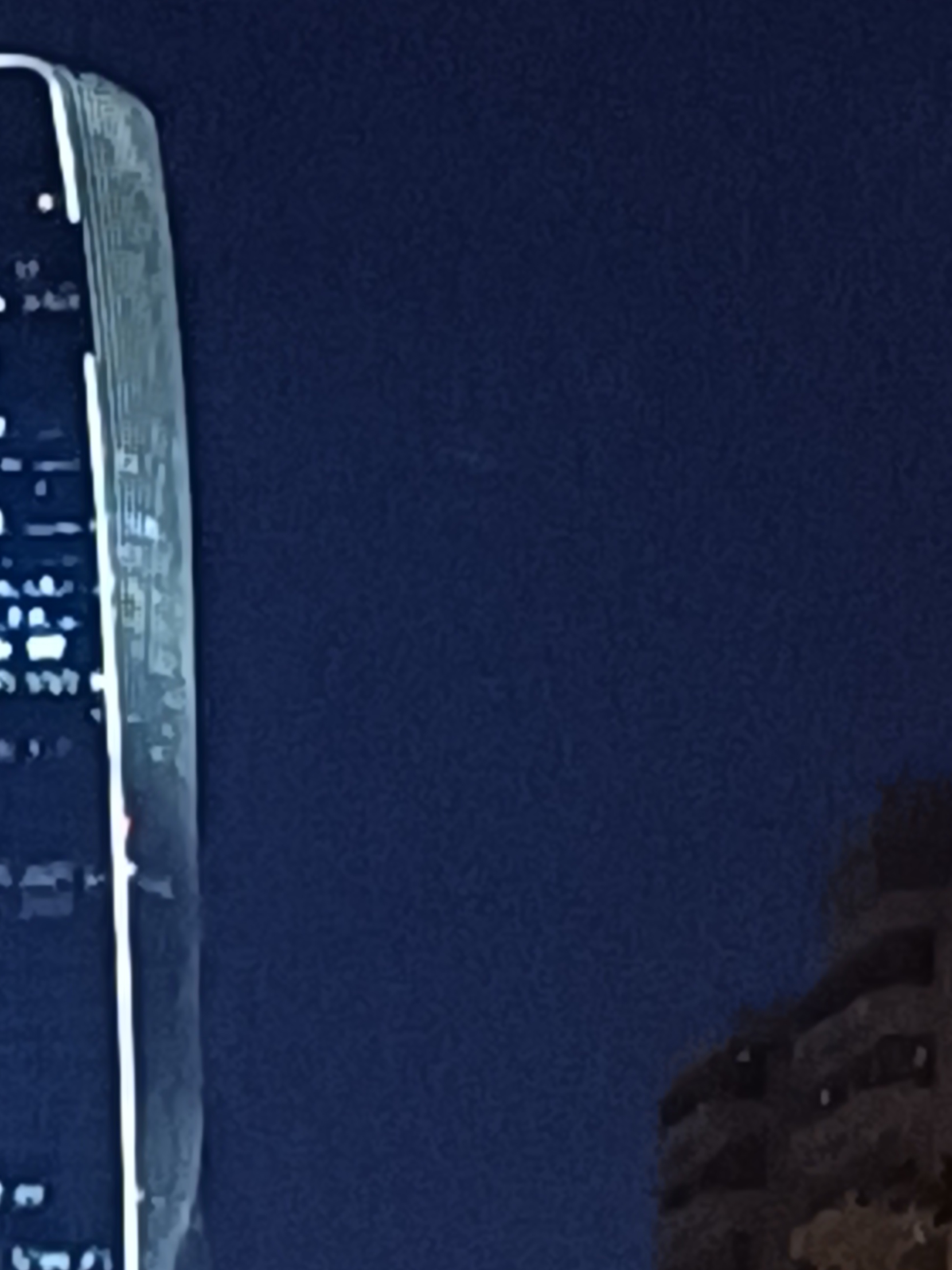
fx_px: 10306
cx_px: -25
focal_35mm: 281
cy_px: 1204
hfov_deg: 5.3
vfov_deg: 7.0
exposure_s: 1/25
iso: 2107
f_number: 1.9
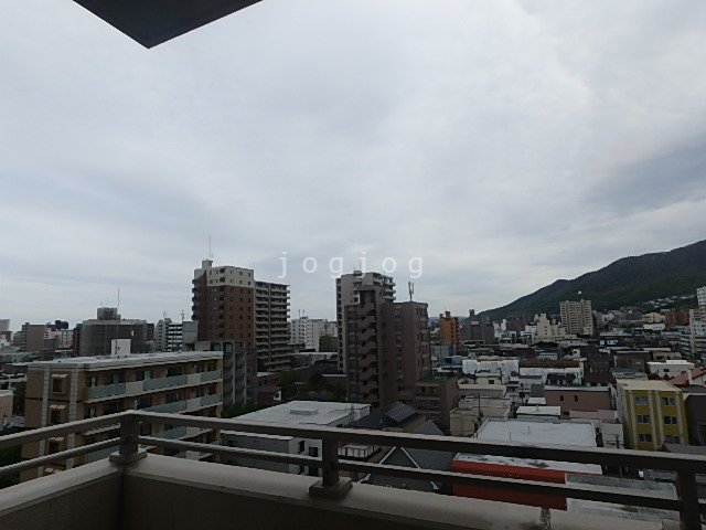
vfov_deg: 63.4
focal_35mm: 21
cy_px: 265
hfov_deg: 79.0
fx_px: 428
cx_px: 353
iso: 125
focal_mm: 3.7
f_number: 6
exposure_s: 1/500
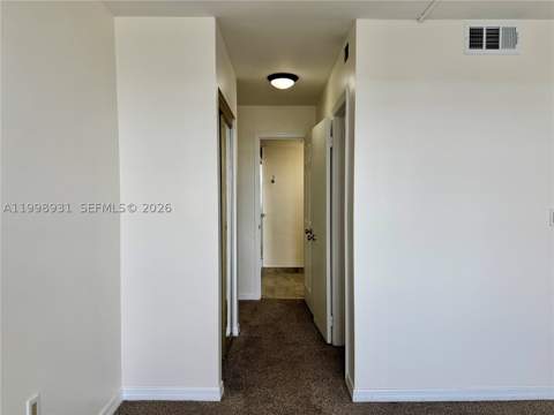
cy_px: 208
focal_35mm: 24
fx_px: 384
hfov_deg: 71.6
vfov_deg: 56.8
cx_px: 277
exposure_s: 1/340
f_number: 1.78
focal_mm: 6.76
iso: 80
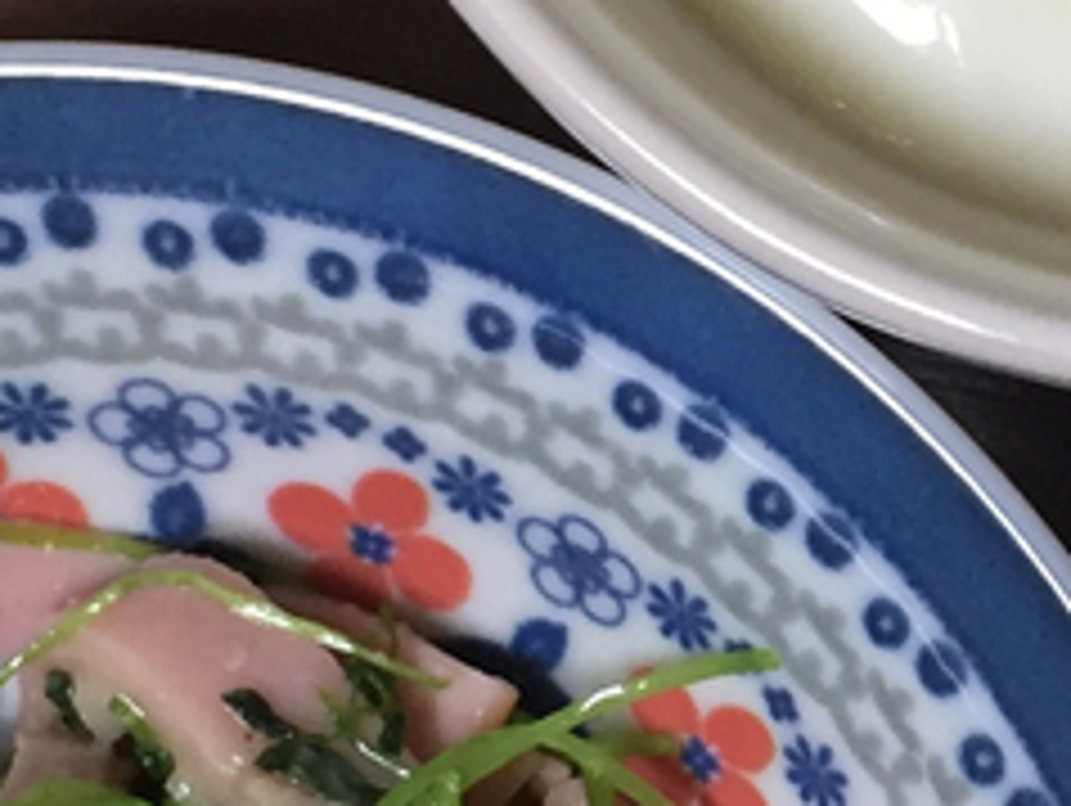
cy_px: 455
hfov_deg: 13.3
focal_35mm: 146
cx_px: 1170
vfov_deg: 10.2
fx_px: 4522
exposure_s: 1/30
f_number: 2.2
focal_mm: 4.15
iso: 80
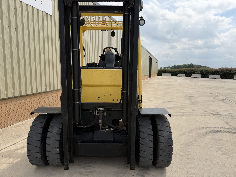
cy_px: 88
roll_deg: +2.3
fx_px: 164
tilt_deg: -9.1
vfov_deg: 56.8
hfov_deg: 71.6
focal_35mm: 24
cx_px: 118
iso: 80
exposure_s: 1/6711
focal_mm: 6.76
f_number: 1.78
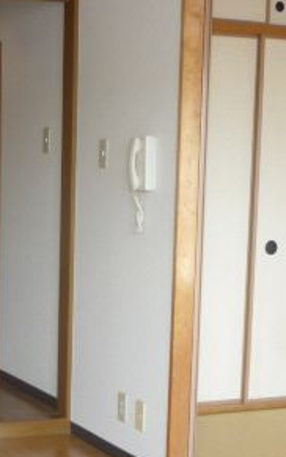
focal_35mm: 77
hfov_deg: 16.7
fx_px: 960
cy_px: 364
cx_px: 20
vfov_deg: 26.3
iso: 125
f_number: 2.8
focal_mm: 5.5
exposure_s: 1/30
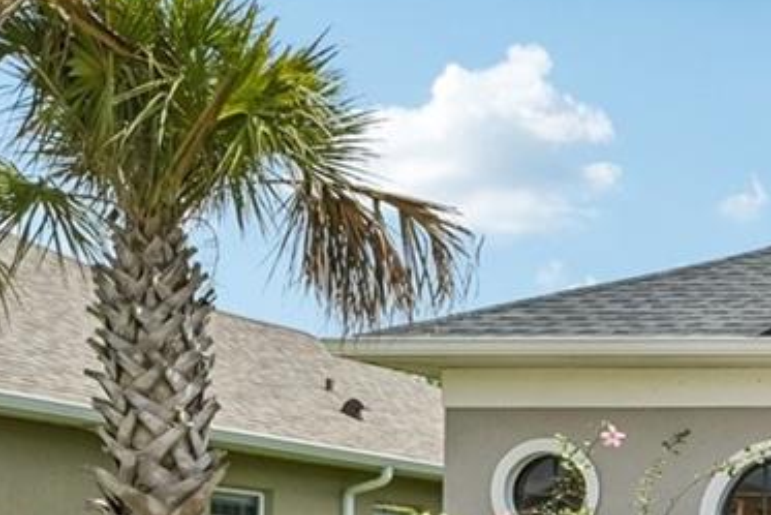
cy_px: 575
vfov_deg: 14.5
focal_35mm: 92
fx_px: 1974
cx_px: 1538
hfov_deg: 16.7
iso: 400
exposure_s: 1/1600
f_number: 8
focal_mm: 21.5
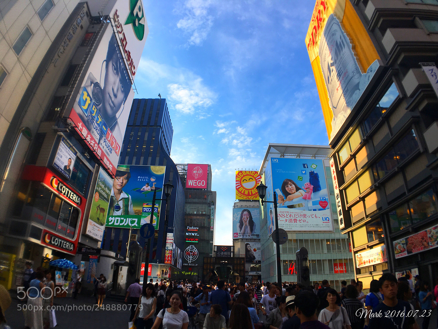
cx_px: 219
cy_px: 164
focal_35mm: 29
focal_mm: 4.15
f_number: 2.2
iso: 25
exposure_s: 1/785
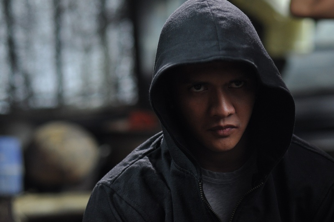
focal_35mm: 128
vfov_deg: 10.7
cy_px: 111
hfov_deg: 16.1
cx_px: 167
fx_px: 1181
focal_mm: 85
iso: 800
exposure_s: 1/160
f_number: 2.5
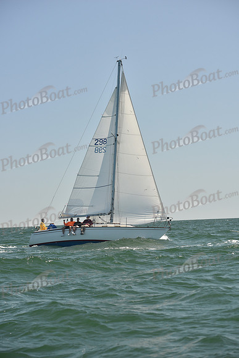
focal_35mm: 100
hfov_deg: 13.7
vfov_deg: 20.4
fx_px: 995
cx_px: 120
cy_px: 179
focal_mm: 100
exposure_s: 1/800
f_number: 5
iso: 250
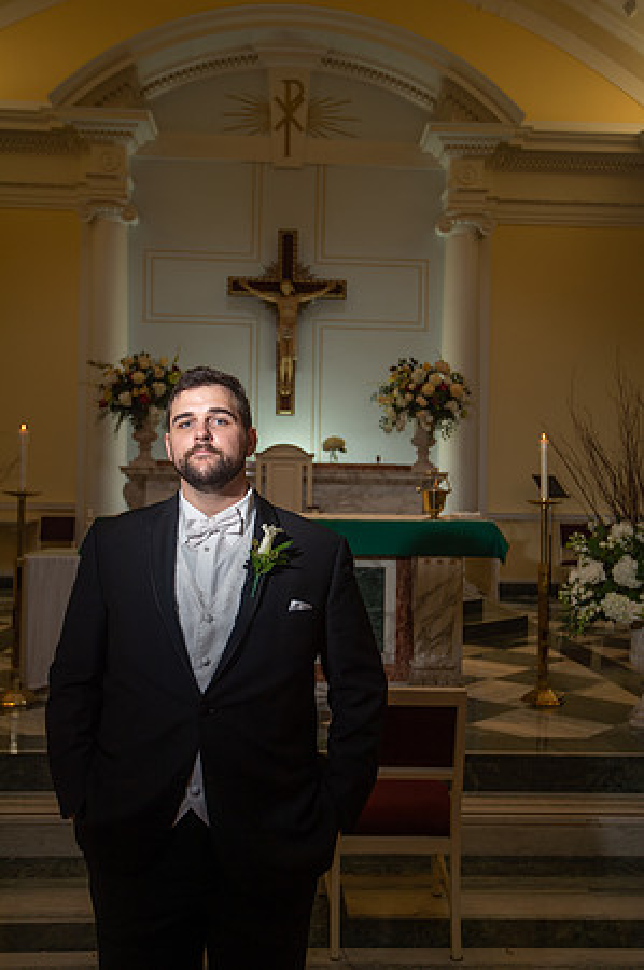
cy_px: 485
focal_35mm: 35
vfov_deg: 54.5
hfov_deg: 37.8
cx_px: 322
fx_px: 941
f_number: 4
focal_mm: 35
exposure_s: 1/125
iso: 200
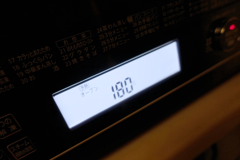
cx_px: 120
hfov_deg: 73.7
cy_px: 80
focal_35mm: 24
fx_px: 160
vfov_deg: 53.1
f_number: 1.8
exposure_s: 1/100
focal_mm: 8.8
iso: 125
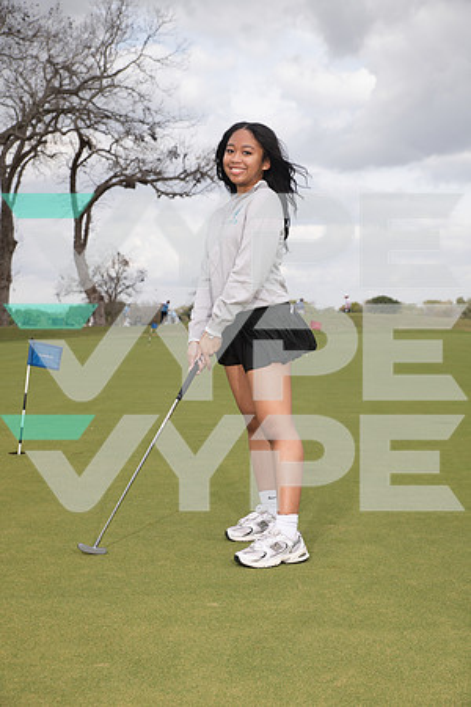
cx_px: 236
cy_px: 354
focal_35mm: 50
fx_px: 981
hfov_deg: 27.0
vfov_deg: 39.6
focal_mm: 50
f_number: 6.3
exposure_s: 1/400
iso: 100
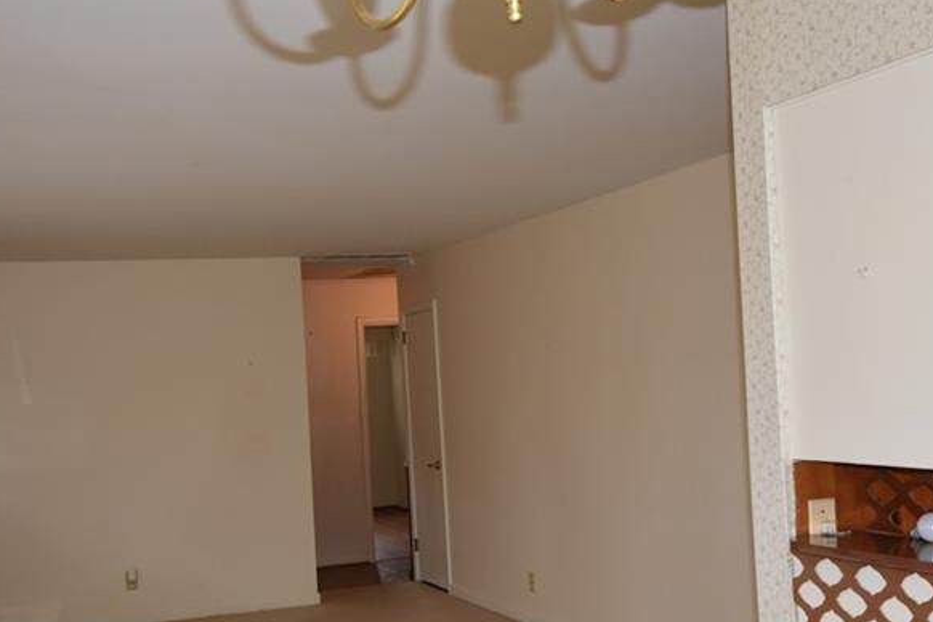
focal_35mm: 45
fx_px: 1163
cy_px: 386
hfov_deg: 43.6
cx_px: 391
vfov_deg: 29.8
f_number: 4.2
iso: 720
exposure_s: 1/60
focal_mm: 17
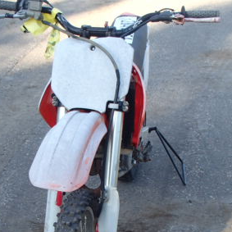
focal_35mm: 72
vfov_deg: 23.7
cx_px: 93
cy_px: 184
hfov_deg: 24.0
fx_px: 546
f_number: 4.5
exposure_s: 1/100
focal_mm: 6.45
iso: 100
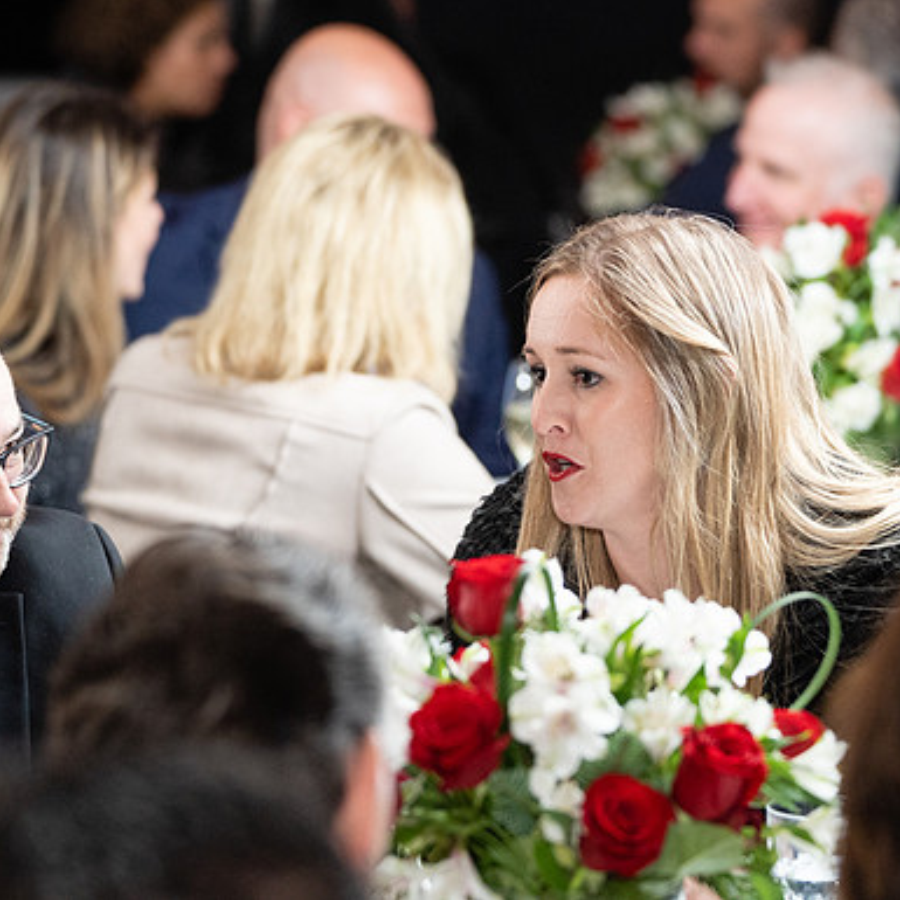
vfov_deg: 9.6
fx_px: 5383
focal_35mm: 183
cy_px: 368
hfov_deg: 9.6
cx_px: 453
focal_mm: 121
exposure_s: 1/160
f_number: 2.8
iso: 2500
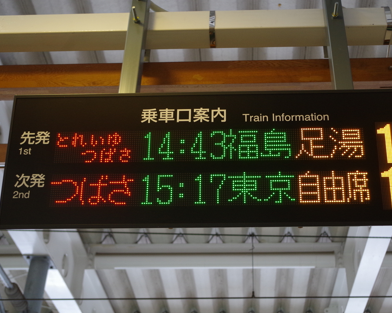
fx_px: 615
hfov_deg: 35.3
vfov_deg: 28.6
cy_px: 157
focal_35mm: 53
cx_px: 226
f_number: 4
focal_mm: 30.63
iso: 800
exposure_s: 1/60
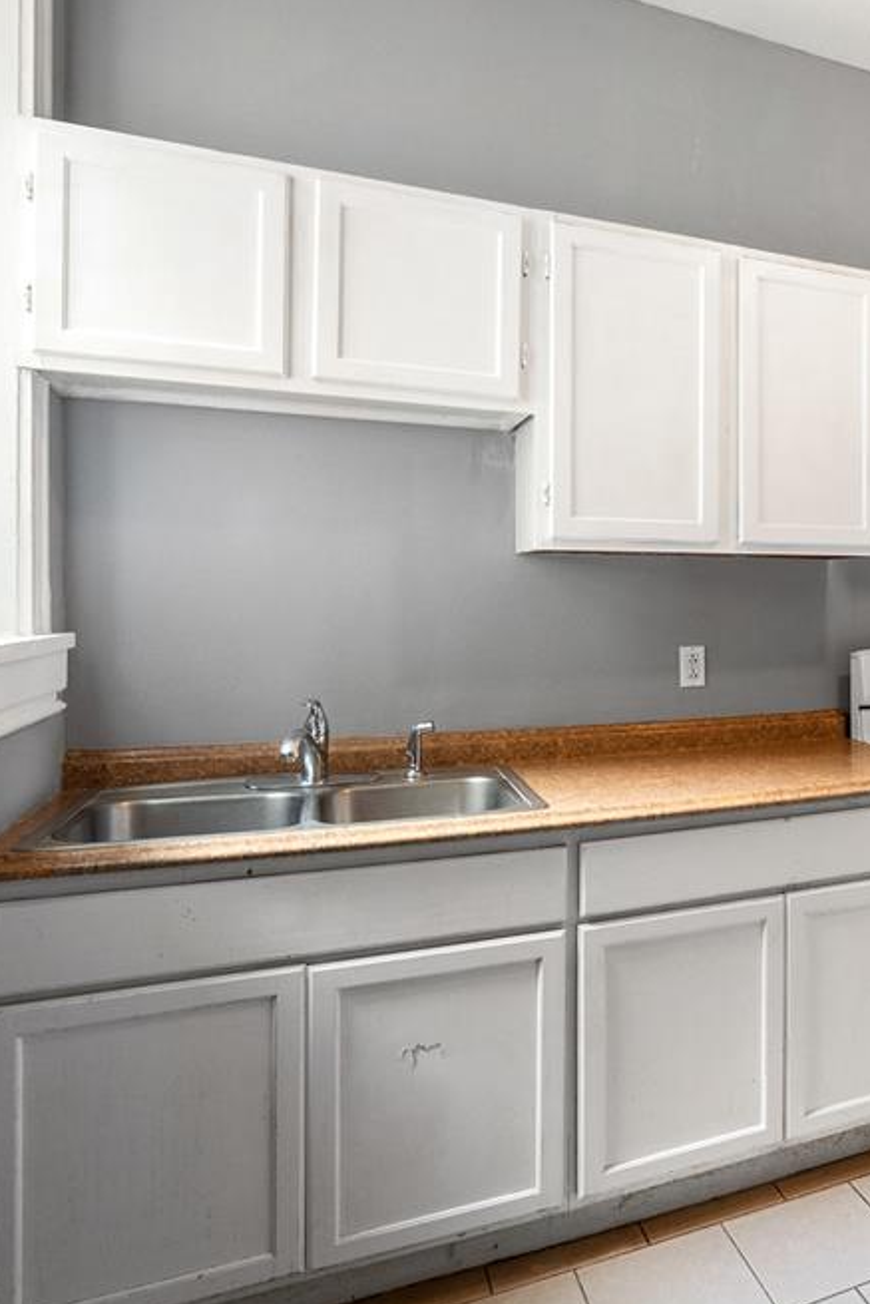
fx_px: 906
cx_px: 848
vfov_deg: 71.5
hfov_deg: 44.5
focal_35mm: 25
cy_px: 639
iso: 400
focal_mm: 8
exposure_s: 1/2.5
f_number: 6.3
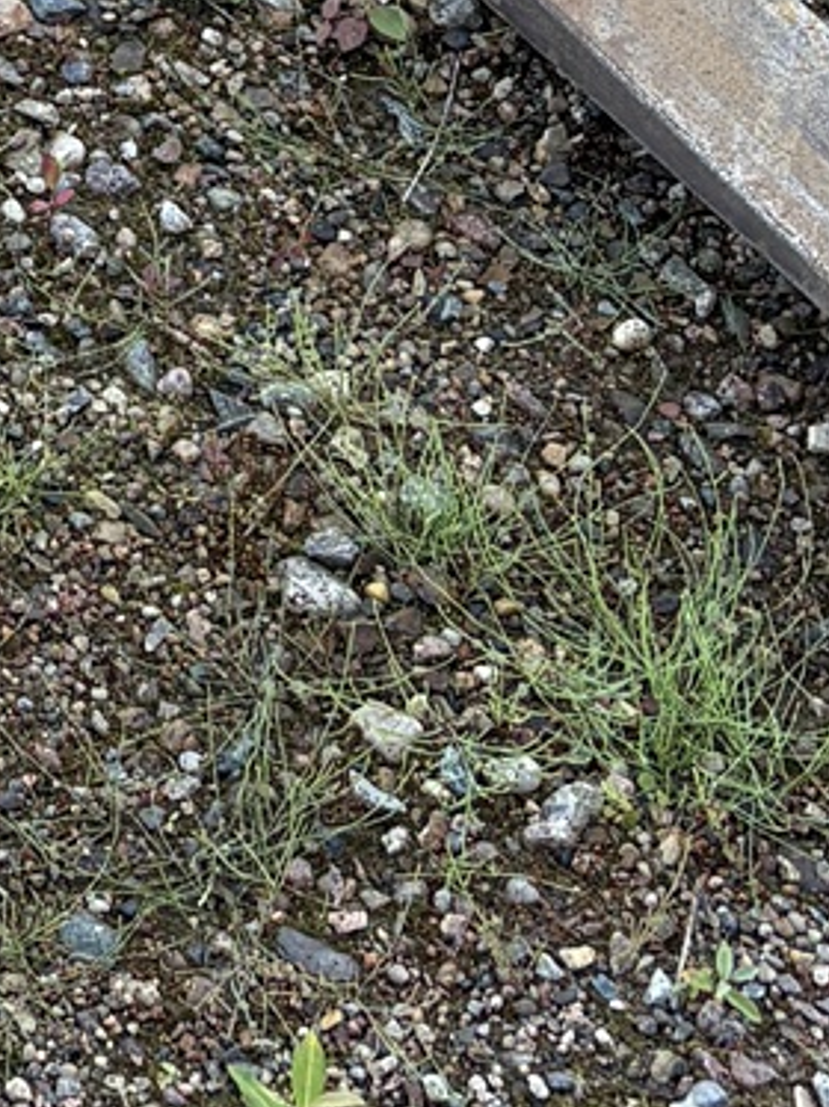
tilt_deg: -36.9
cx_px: -638
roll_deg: +1.6
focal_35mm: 139
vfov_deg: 13.1
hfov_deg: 10.1
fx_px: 4444
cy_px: -759
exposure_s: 1/257
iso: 64
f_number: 1.6
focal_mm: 5.96
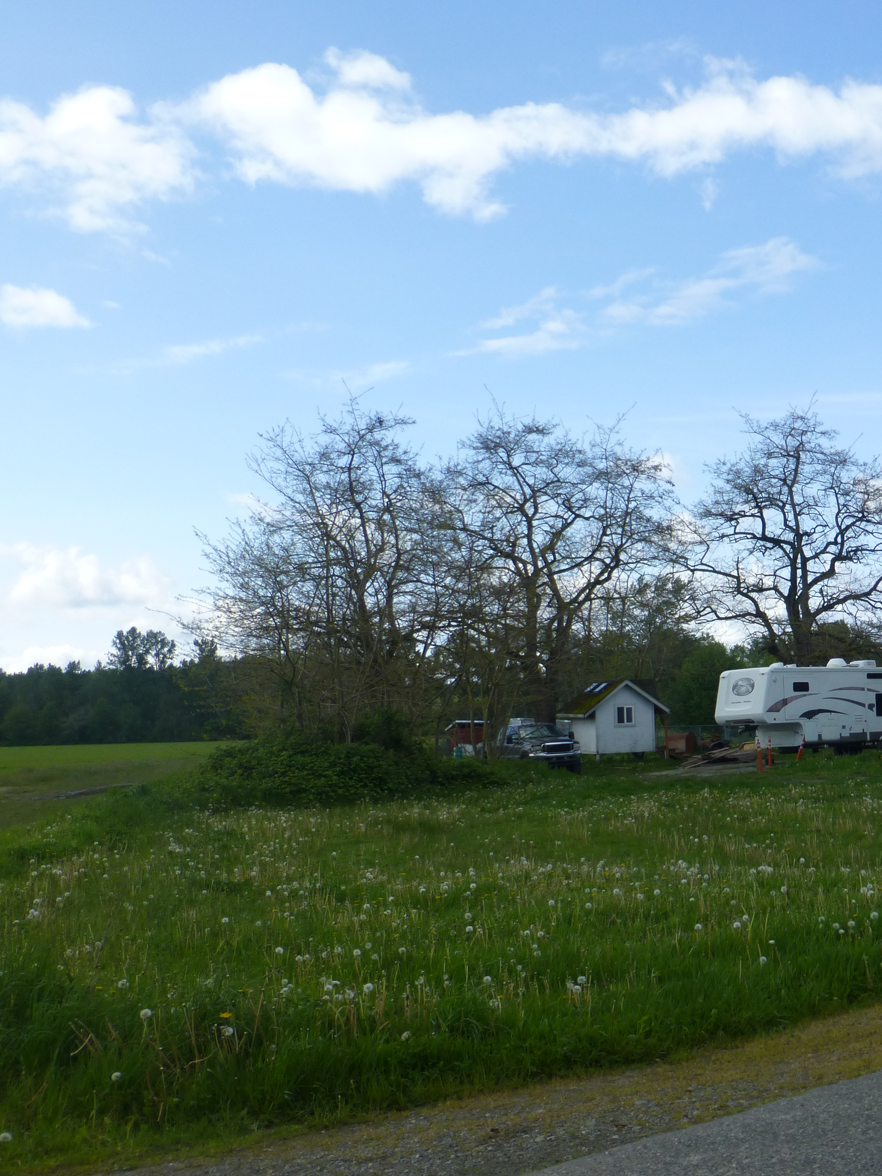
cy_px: 616
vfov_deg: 39.6
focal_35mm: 48
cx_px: 789
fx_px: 1631
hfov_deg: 29.1
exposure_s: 1/640
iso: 100
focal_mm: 6.1
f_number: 3.7
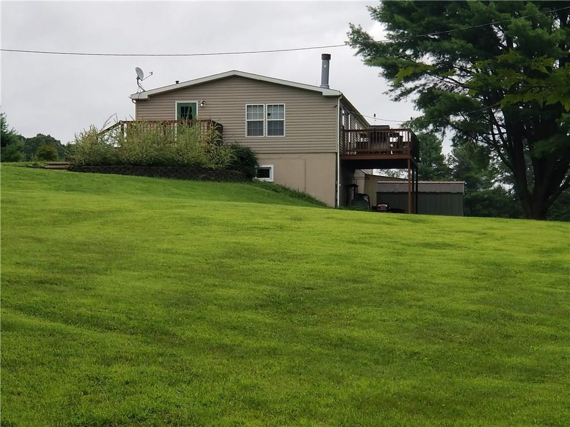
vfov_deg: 28.0
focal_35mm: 52
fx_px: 856
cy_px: 214
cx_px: 285
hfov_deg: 36.8
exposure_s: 1/554
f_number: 2.4
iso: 25
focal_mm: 6
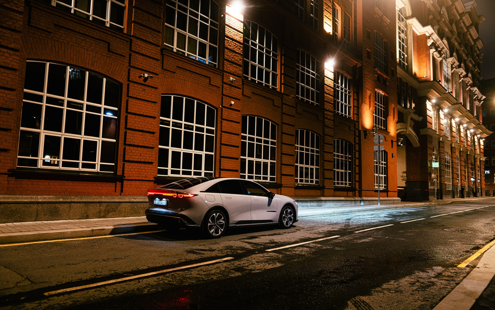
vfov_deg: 49.4
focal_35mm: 25
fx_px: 337
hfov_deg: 72.6
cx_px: 248
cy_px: 156
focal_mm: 24
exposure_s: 1/6
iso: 400
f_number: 2.8
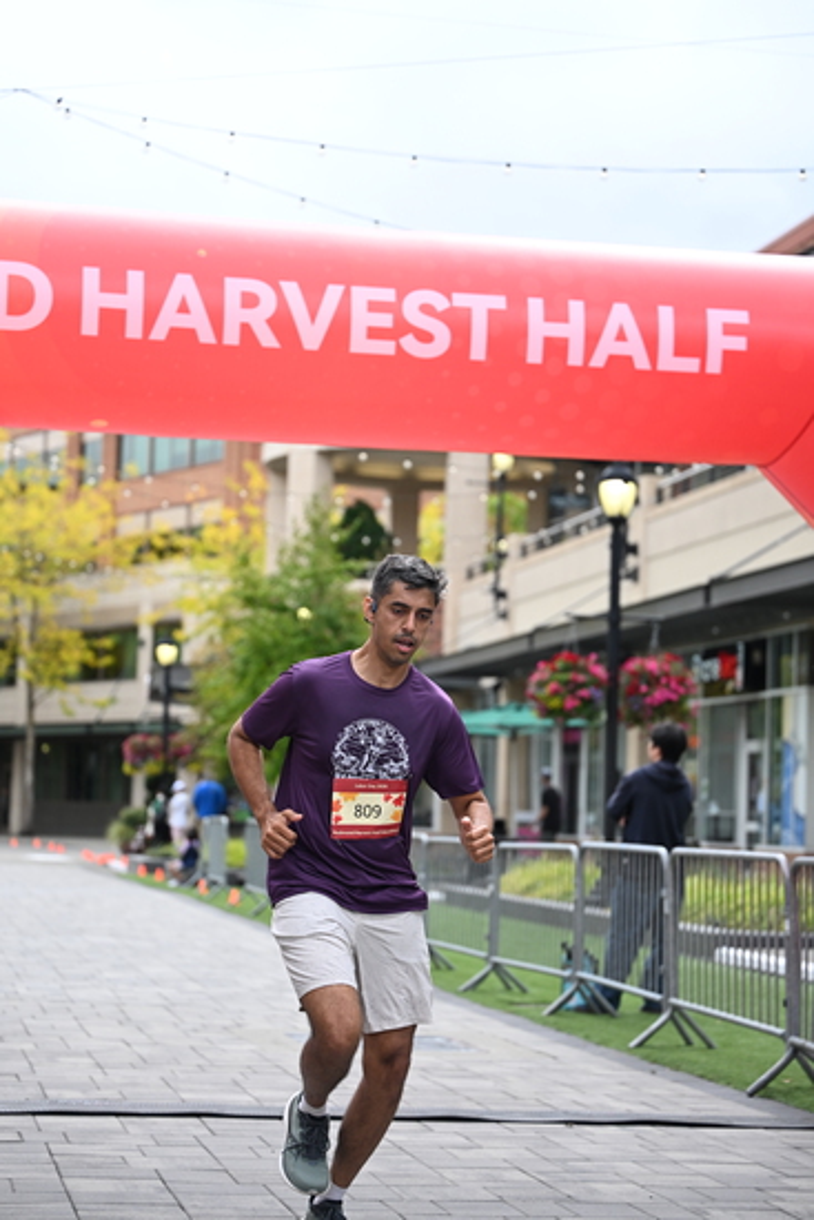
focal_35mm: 74
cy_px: 610
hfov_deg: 18.4
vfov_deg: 27.3
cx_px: 407
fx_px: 2508
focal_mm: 74
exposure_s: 1/2500
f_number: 2.8
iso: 640
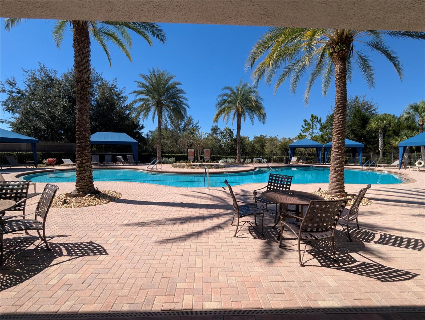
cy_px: 160
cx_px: 212
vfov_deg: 78.2
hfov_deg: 94.4
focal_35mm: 16
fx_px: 197
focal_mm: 2.35
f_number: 2.2
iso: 48
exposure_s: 1/1603
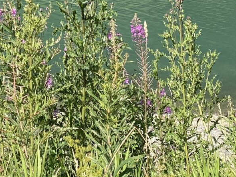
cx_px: 30
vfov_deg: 12.2
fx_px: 771
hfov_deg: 17.2
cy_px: -125
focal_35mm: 113
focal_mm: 4.25
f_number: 1.8
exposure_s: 1/1629
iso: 32
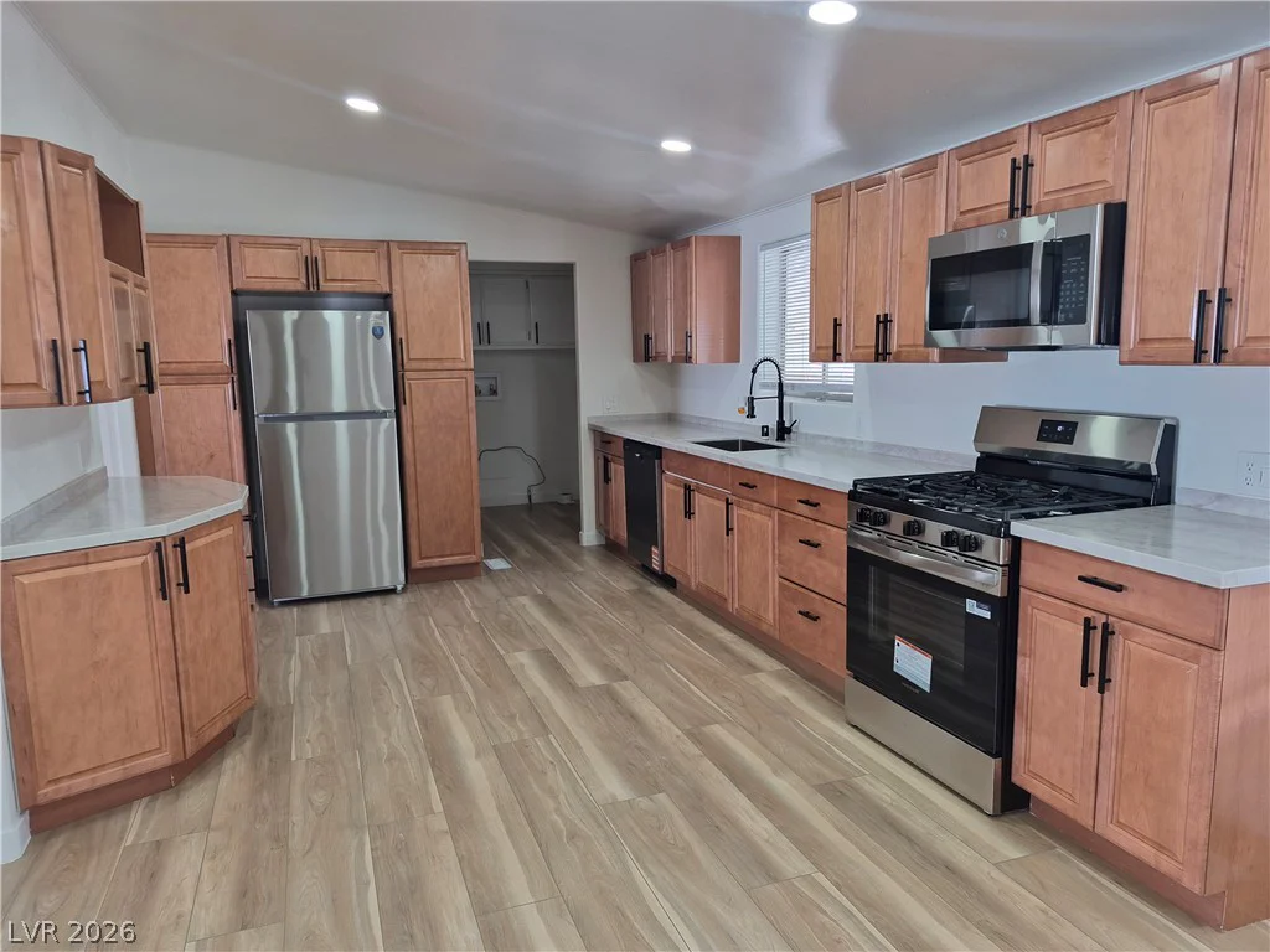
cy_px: 476
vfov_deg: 58.9
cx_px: 635
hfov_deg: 73.9
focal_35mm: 23
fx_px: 844
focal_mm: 5.4
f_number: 1.8
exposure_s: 1/120
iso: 160
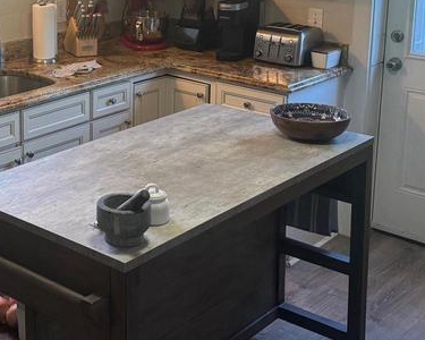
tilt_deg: -11.3
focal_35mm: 64
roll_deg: +0.2
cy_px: 23
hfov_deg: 28.1
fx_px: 805
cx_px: 20
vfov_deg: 23.1
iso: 200
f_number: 1.78
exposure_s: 1/120
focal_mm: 6.76
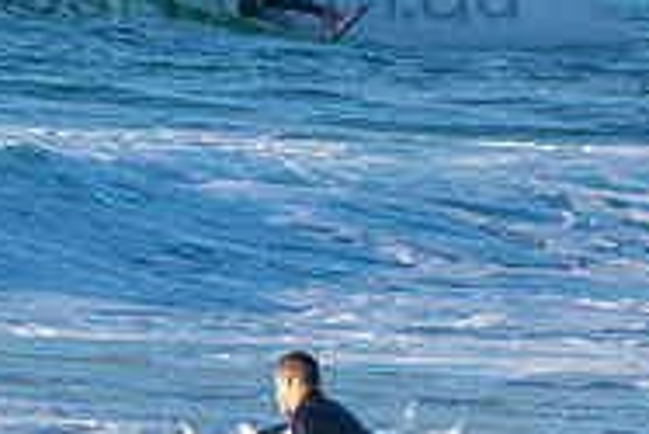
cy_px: -61
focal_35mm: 2327
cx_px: 153
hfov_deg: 0.9
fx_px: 41982
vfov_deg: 0.6
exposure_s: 1/1250
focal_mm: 500
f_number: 5.6
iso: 400
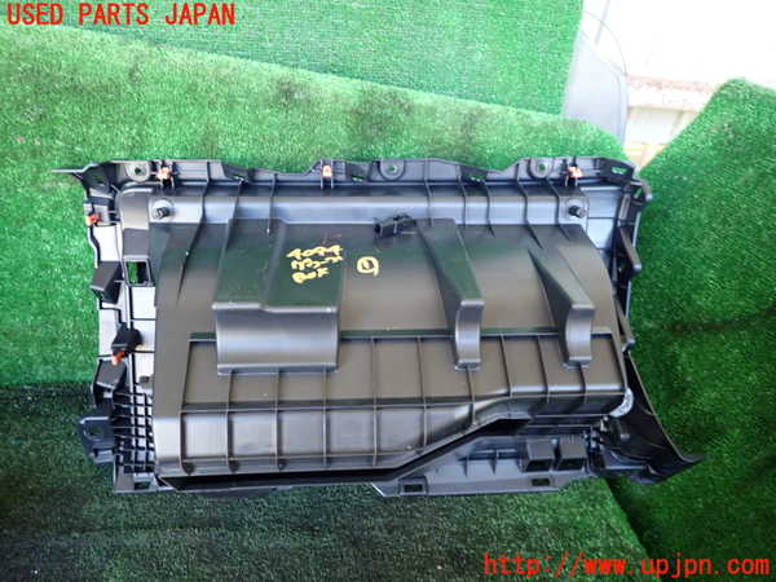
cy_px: 291
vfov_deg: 54.9
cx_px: 388
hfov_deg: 69.4
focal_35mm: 25
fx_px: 560
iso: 250
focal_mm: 4.5
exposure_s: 1/30
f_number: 2
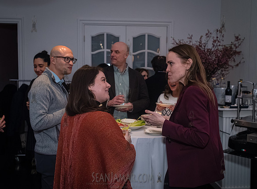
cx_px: 128
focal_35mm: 40
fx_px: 292
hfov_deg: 47.6
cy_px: 98
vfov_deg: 36.0
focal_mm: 35
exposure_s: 1/320
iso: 6400
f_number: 4.5
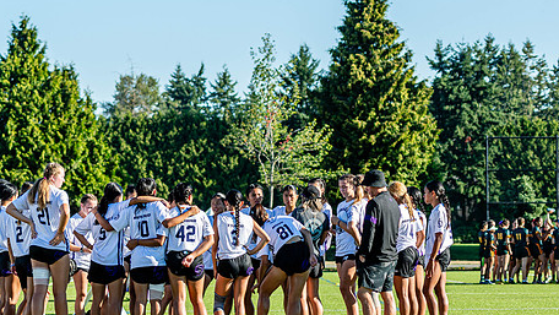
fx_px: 2477
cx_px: 361
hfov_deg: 12.9
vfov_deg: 7.3
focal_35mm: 167
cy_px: 151
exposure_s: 1/1000
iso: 100
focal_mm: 70
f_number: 3.2
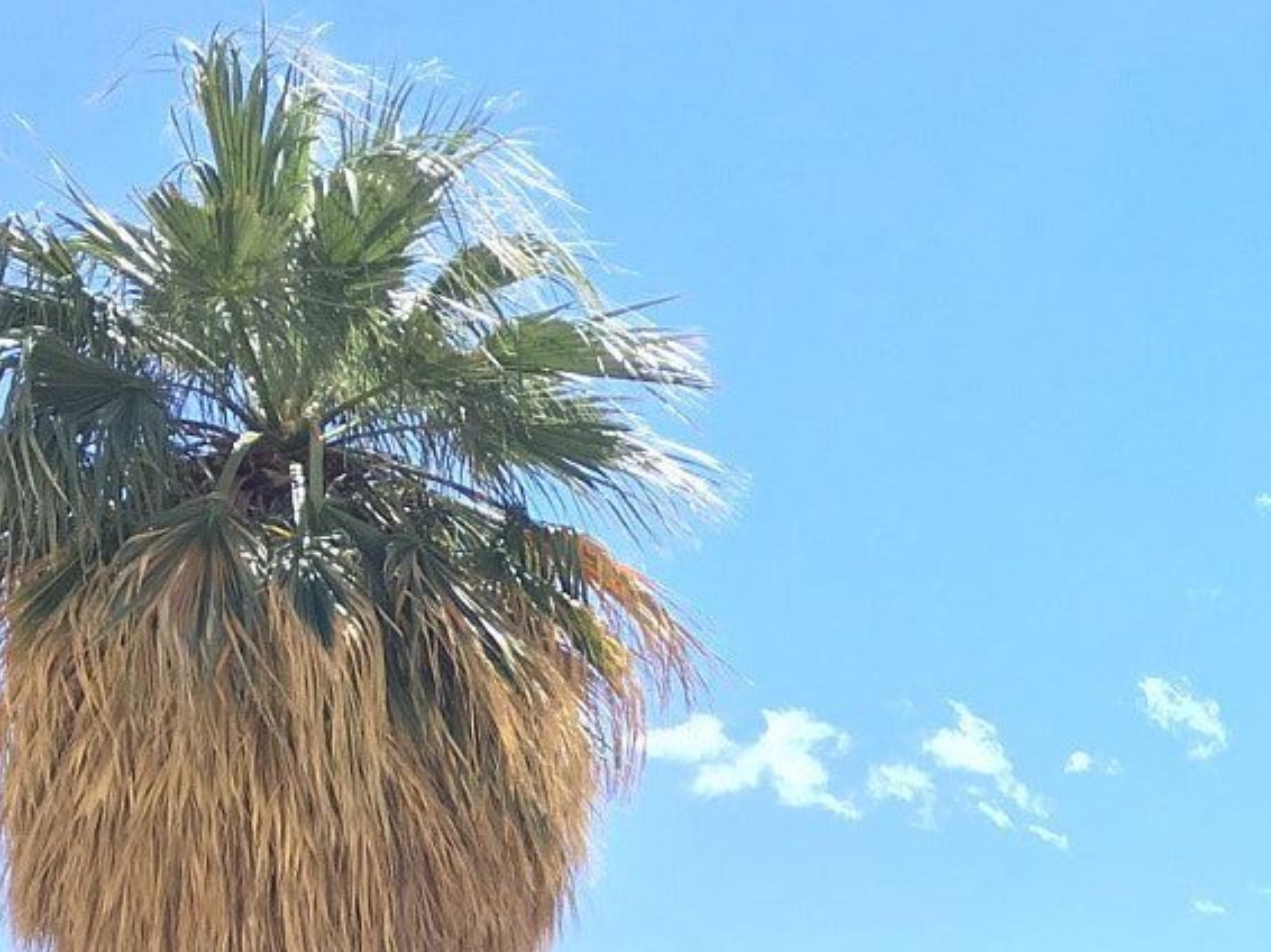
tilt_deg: +4.4
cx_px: 1635
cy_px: 1260
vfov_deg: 16.9
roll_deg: +1.2
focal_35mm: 82
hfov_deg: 21.6
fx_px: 3010
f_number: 2.2
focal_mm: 4.15
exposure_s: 1/405
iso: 25
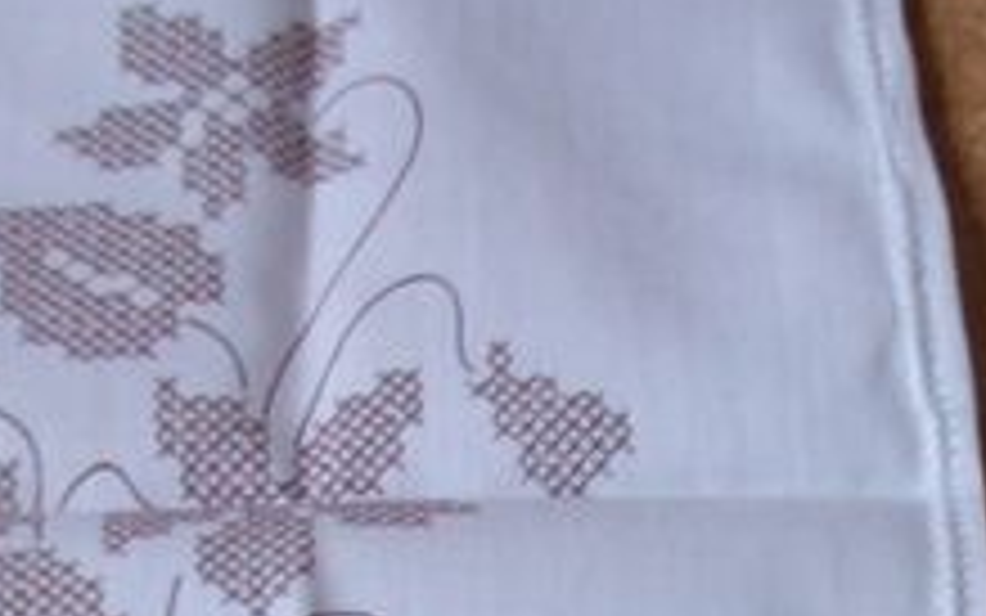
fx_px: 4166
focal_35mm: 155
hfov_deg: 13.4
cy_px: 1344
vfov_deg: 8.0
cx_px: 909
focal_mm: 5.7
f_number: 2.9
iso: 100
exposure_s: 1/40
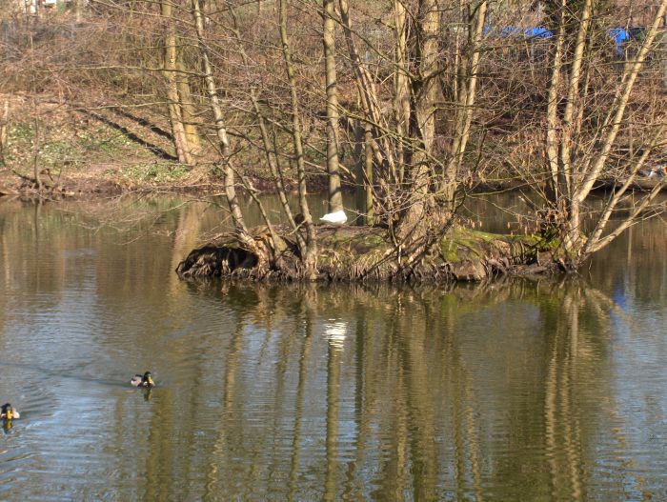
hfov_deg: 16.8
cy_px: 251
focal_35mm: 117
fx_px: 2258
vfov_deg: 12.7
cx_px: 334
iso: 100
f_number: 4.9
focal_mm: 24
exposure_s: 1/386
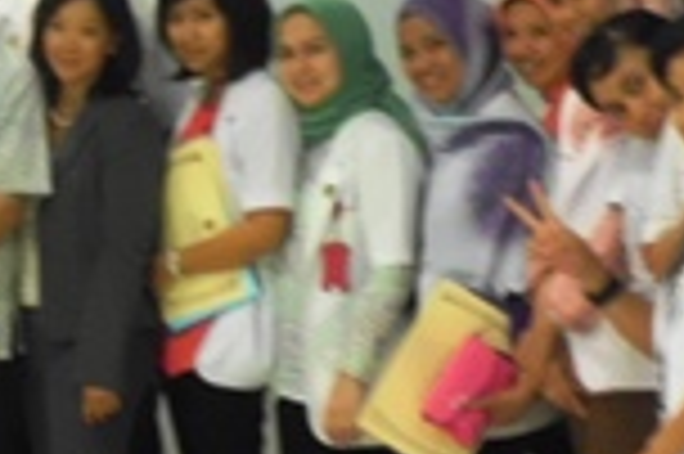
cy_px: 31
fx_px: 2638
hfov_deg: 14.5
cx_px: -32
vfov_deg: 9.8
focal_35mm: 139
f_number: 3.4
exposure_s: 1/10
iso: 400
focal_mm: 8.3
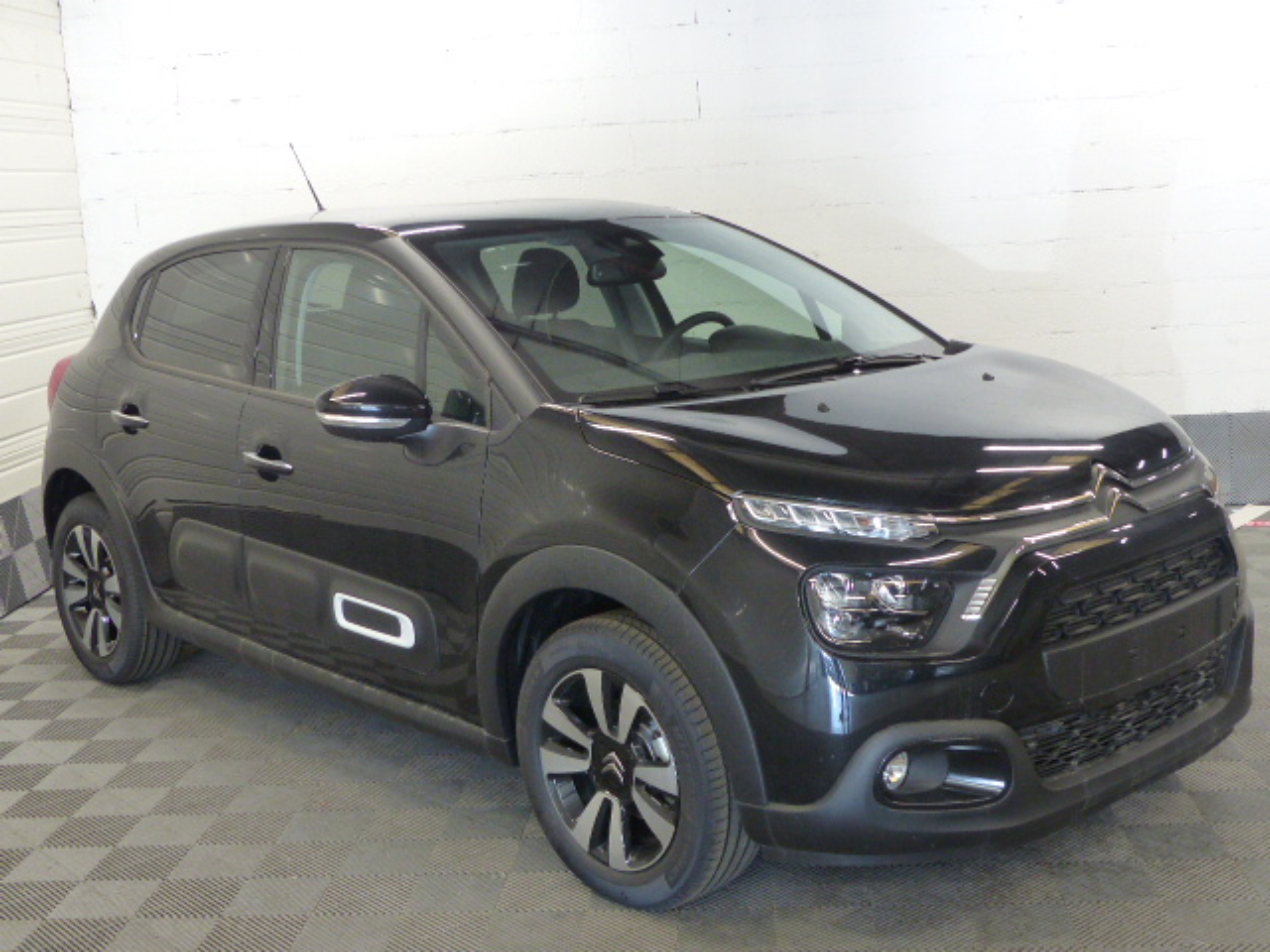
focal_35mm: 44
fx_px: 1614
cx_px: 635
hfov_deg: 42.9
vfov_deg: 32.9
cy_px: 476
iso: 400
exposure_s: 1/40
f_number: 2.8
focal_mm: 7.6
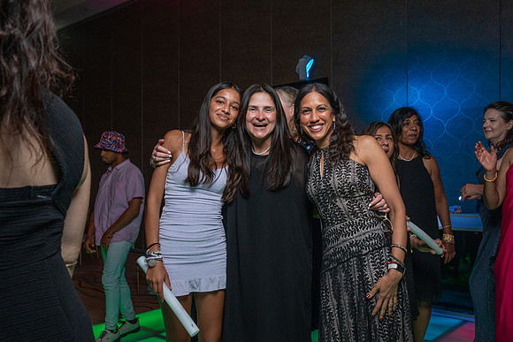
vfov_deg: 38.4
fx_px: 492
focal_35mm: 35
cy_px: 178
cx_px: 268
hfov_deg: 55.0
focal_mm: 32
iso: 2000
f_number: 5.6
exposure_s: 1/200
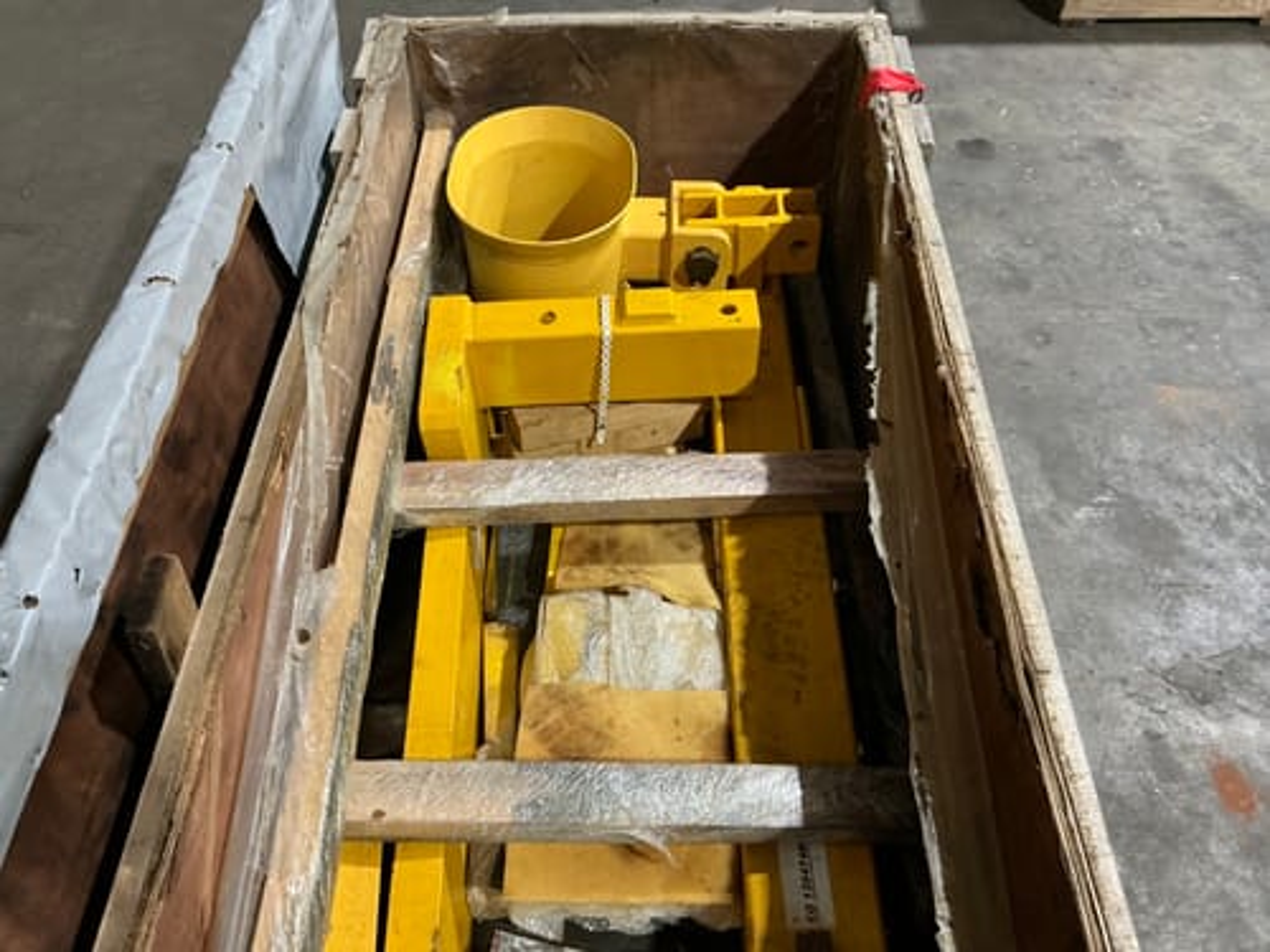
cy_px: 476
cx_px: 635
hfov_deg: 63.4
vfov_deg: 49.7
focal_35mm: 28
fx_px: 1027
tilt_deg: -51.5
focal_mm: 3
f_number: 1.8
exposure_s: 1/50
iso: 200
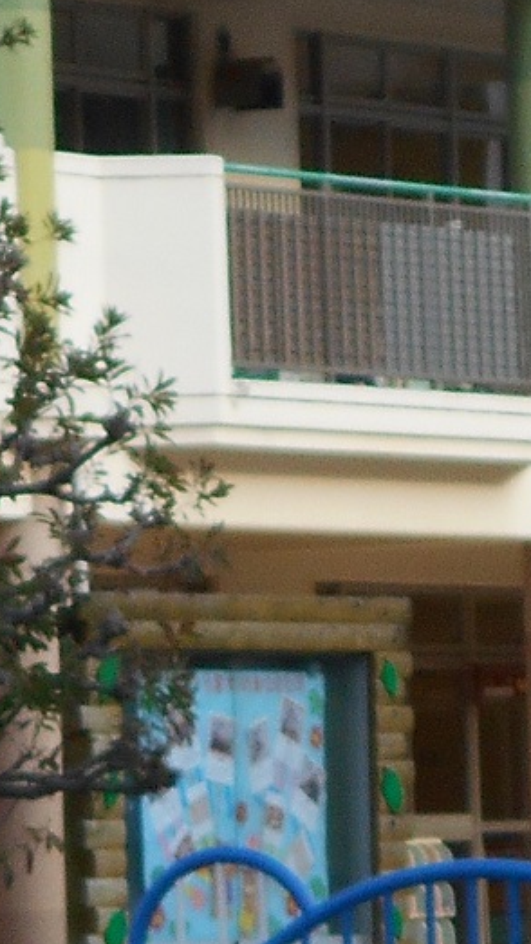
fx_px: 11553
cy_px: 787
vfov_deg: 4.7
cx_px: 16
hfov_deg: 2.6
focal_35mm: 462
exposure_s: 1/125
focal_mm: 15.4
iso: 80
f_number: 6.3
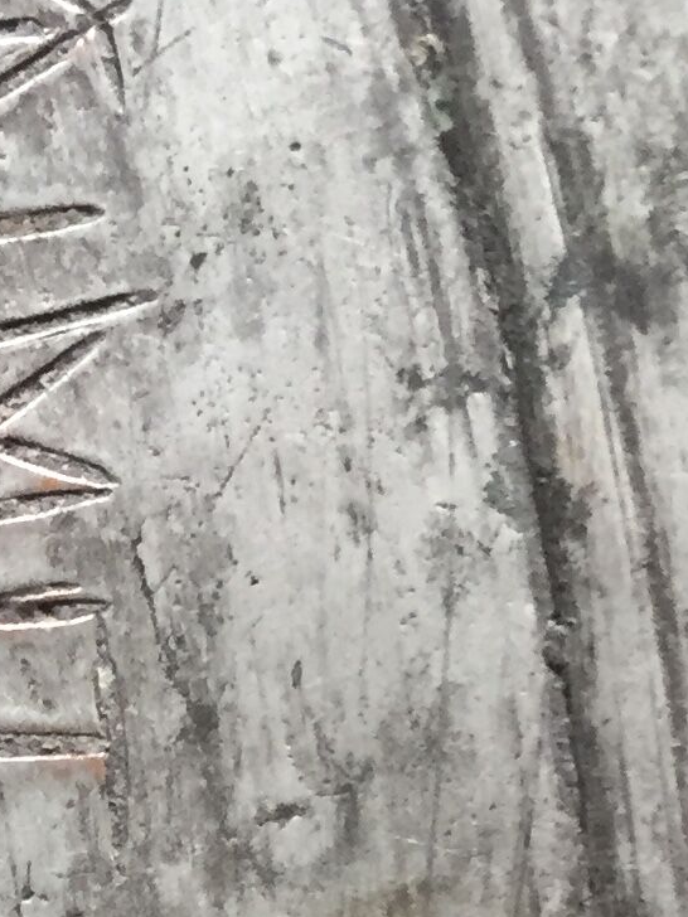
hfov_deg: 10.7
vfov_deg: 13.7
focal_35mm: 130
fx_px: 3445
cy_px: 1606
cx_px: -549
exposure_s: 1/33
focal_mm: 4.15
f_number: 2.2
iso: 160
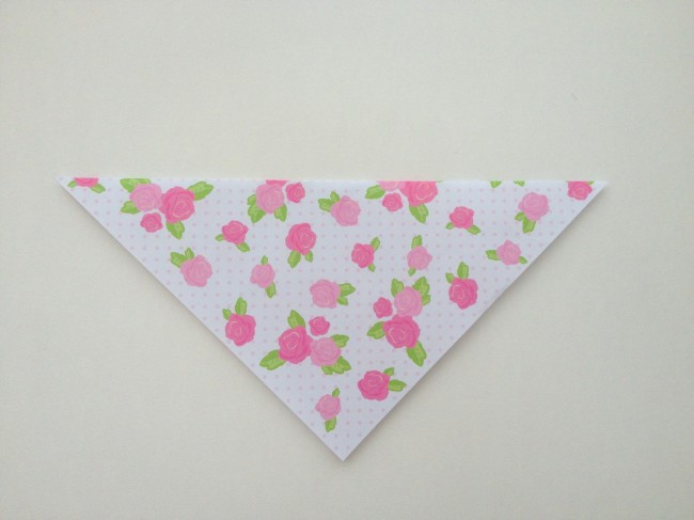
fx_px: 701
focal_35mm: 35
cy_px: 260
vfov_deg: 40.7
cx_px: 347
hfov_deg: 52.6
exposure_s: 1/120
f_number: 2.4
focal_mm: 4.28
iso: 80
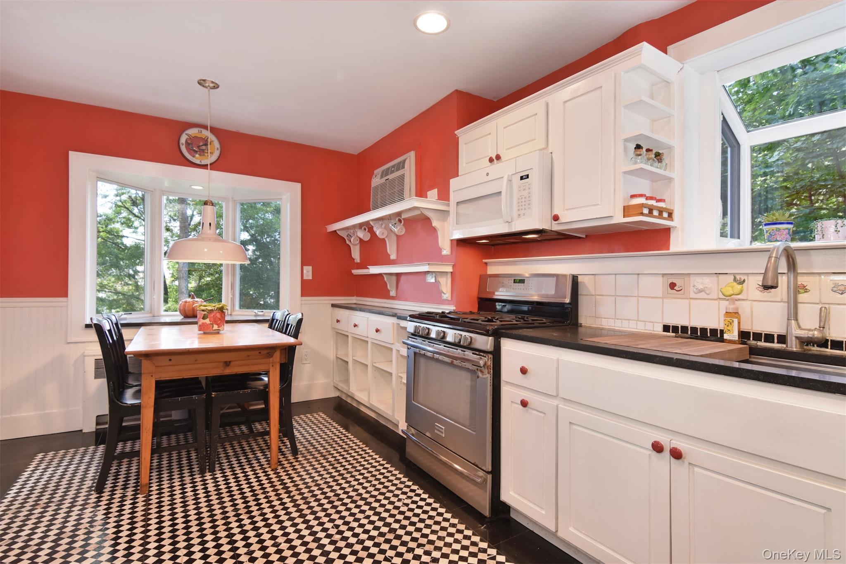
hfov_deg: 95.0
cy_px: 282
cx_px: 423
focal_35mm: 16
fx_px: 388
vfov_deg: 72.0
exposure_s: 1/50
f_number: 8
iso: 640
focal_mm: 11
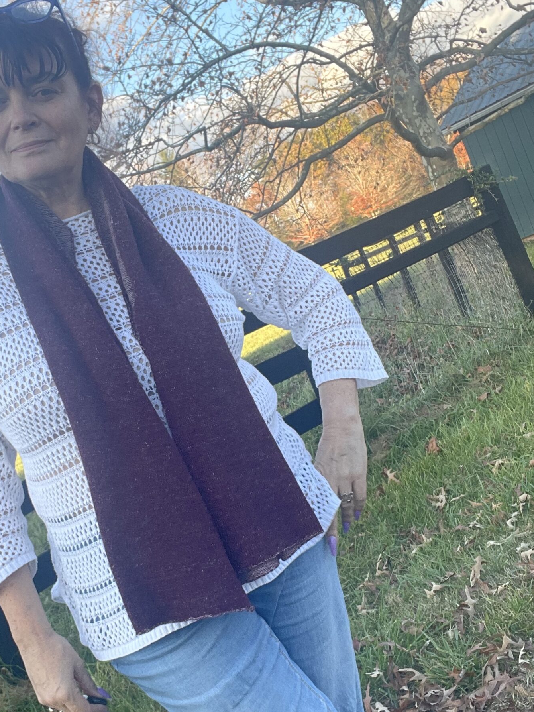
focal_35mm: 43
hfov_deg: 33.3
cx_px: 183
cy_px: 411
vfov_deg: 43.7
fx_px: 884
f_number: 2.2
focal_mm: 2.71
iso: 25
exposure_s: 1/163
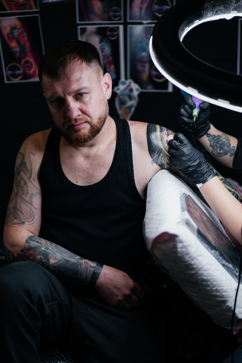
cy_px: 182
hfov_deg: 29.9
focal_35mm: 45
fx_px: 454
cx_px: 121
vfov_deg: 43.6
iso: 250
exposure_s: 1/200
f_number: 1.8
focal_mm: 45
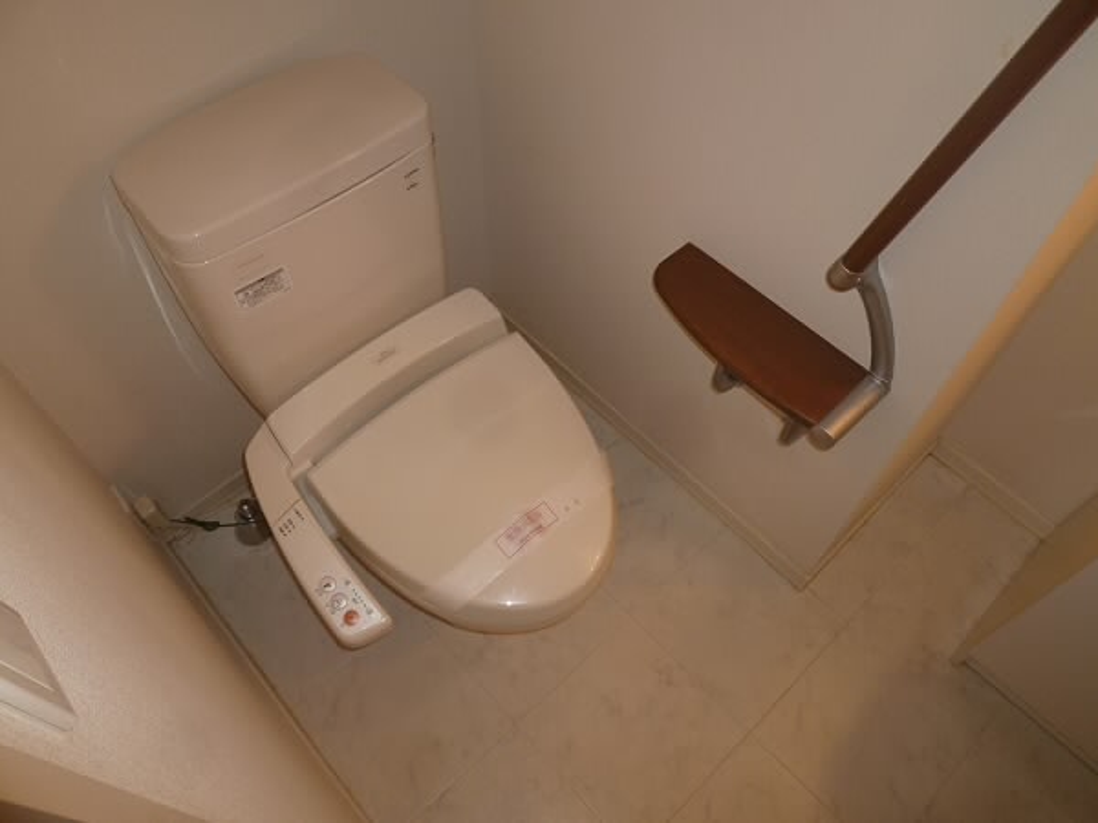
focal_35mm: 25
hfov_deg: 69.4
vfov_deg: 54.9
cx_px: 549
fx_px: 793
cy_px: 412
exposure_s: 1/30
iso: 125
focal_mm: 4.5
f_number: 2.8
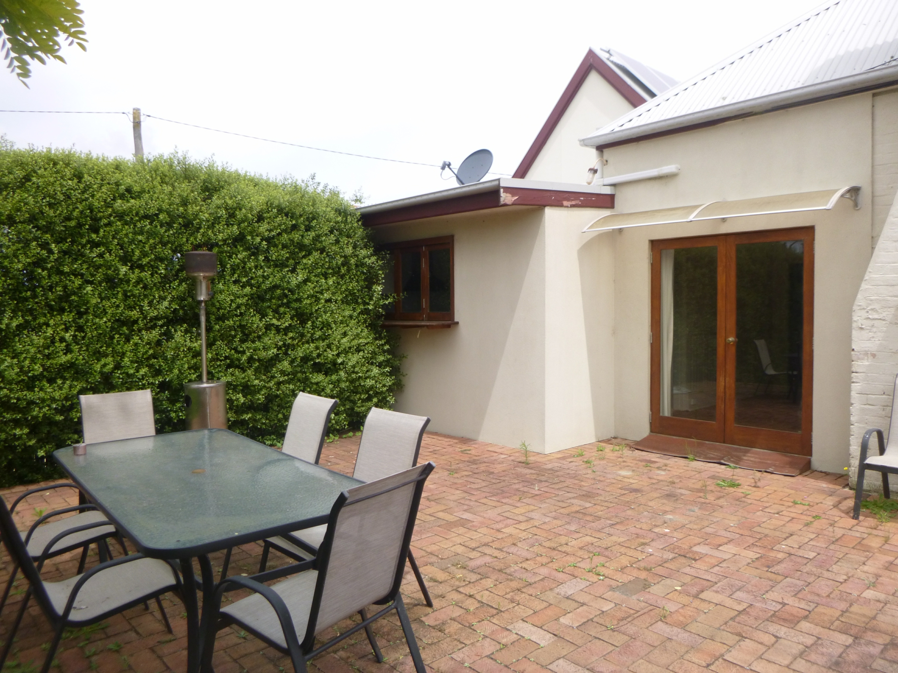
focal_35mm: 25
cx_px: 449
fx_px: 649
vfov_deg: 54.9
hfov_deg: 69.4
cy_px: 336
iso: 100
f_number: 3.9
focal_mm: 4.5
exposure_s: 1/500
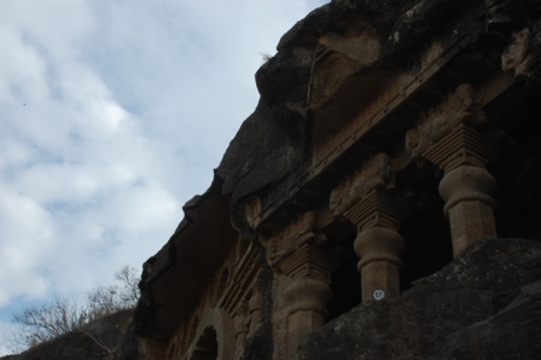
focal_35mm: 48
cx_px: 270
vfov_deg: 28.0
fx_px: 721
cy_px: 180
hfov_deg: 41.1
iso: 200
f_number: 22
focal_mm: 32
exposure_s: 1/13
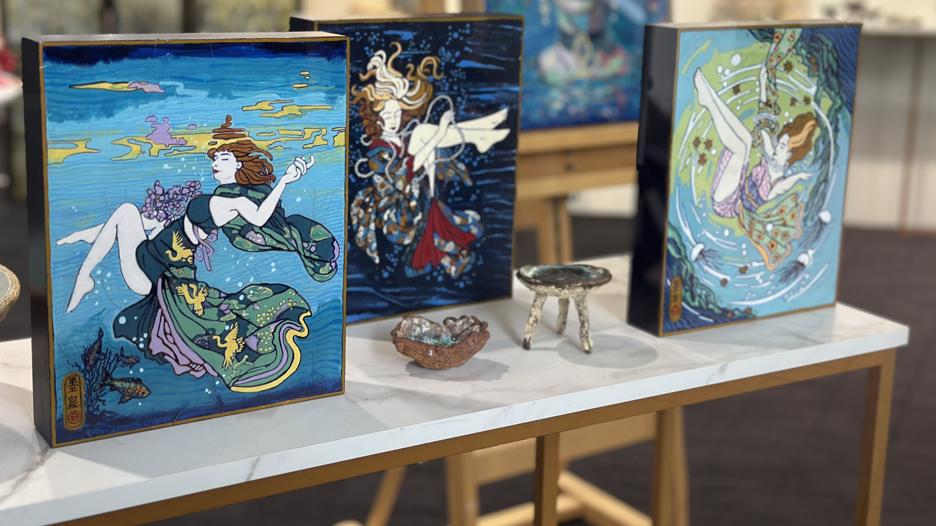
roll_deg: -1.8
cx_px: 471
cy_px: 199
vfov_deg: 22.6
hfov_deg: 39.2
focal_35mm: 53
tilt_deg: -12.2
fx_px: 1315
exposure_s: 1/50
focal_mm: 6.86
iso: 160
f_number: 1.78
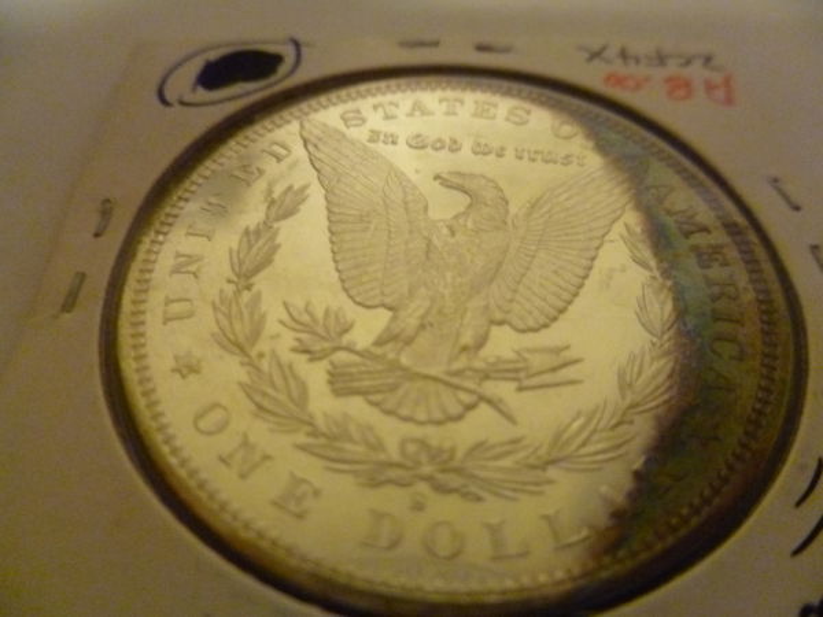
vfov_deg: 49.7
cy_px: 308
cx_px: 412
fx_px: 666
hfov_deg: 63.4
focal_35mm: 28
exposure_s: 1/20
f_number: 3.3
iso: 800
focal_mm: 5
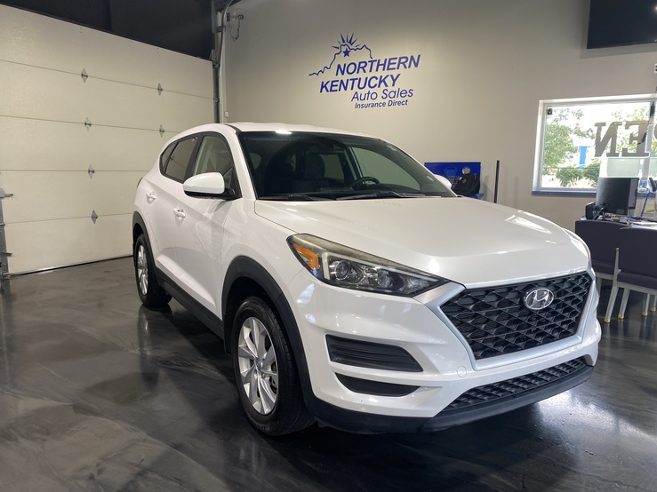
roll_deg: -1.4
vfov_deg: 53.0
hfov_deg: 67.3
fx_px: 493
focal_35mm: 26
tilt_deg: -8.3
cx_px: 328
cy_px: 246
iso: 40
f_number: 1.8
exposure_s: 1/120
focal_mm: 4.25
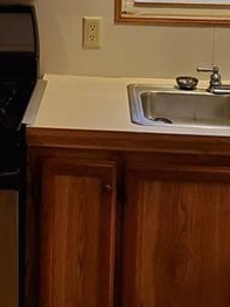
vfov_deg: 24.4
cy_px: -4
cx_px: 70
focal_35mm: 76
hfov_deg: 19.3
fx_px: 674
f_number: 2.4
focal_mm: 4.3
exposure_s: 1/39
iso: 400
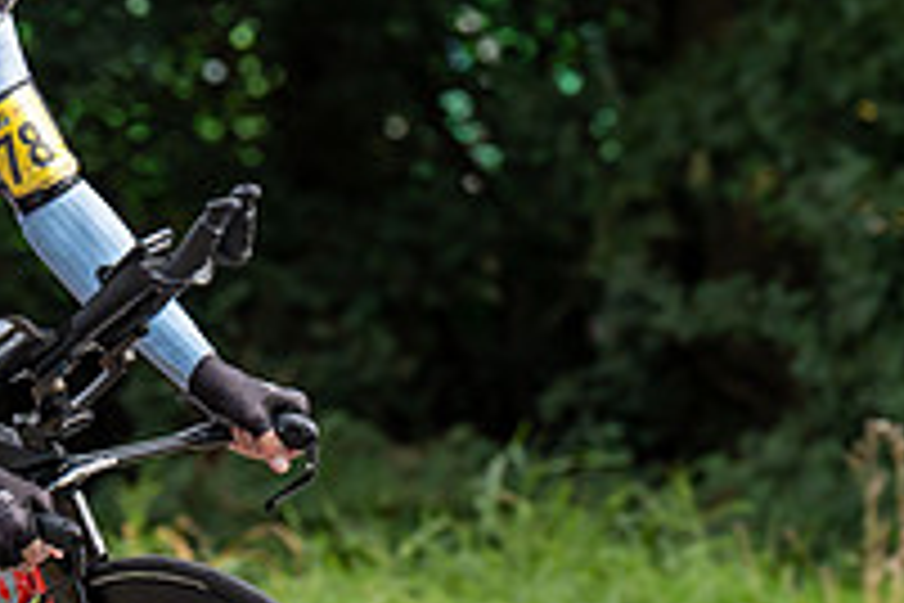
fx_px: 12504
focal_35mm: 498
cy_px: 265
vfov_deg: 2.8
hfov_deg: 4.1
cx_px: 231
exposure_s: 1/1000
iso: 160
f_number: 4
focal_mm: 128
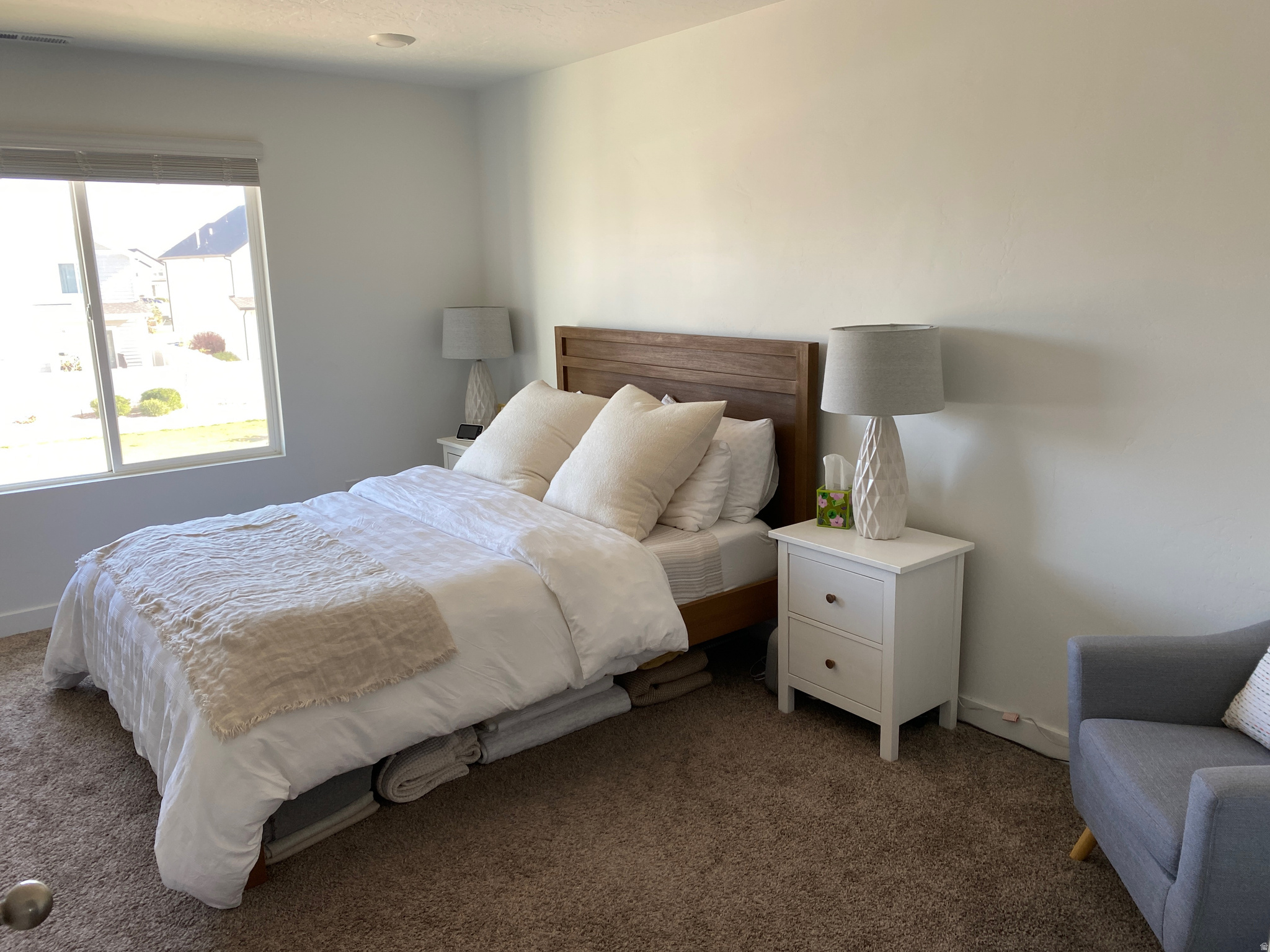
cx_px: 635
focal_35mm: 26
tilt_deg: -11.9
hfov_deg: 67.3
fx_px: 954
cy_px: 476
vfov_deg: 53.1
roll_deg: +0.4
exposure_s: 1/120
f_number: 1.8
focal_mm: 4.25
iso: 80
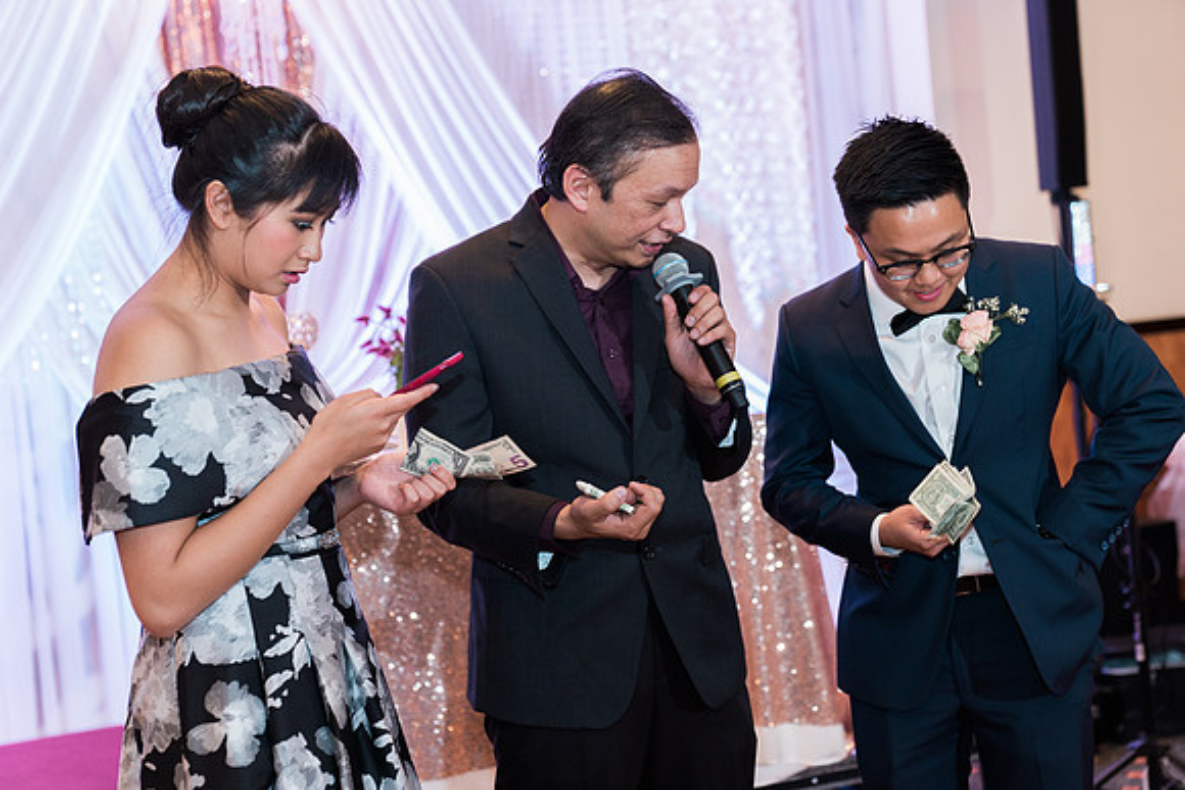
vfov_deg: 26.0
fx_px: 1712
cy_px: 395
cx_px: 592
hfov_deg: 38.2
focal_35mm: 52
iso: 1000
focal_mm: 52
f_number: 2.8
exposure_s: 1/160
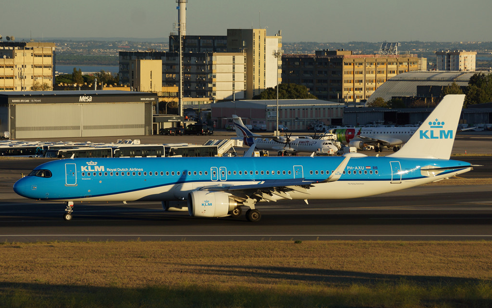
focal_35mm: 208
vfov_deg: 6.3
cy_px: 146
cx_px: 246
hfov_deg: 10.1
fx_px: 2783
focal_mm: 135
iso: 100
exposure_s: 1/640
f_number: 5.6
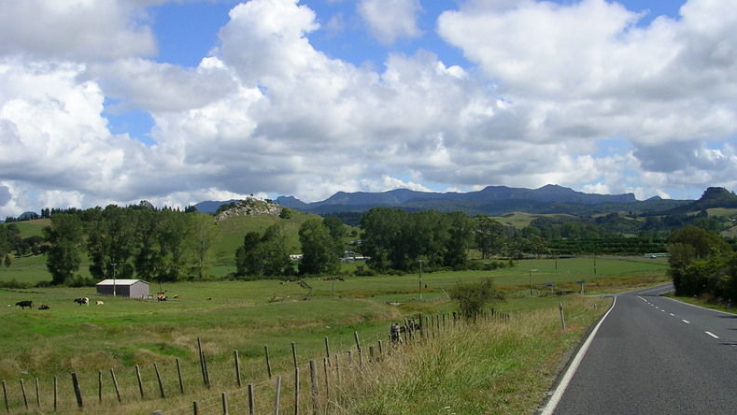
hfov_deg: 48.4
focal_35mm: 42
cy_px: 188
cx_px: 365
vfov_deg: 28.3
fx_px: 821
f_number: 5.6
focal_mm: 5.8
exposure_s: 1/480
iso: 50
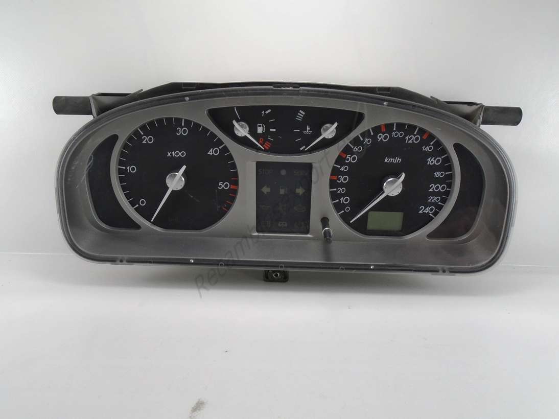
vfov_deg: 53.0
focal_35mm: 26
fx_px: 420
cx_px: 280
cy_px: 210
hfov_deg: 67.3
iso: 100
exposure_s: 1/100
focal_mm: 4.6
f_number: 3.2
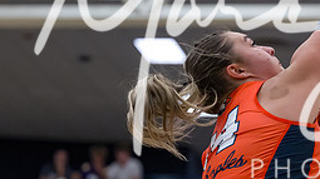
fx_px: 2171
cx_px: 195
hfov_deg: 8.4
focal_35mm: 256
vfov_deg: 4.7
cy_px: 135
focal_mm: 74
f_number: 2.8
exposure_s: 1/1000
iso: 2500
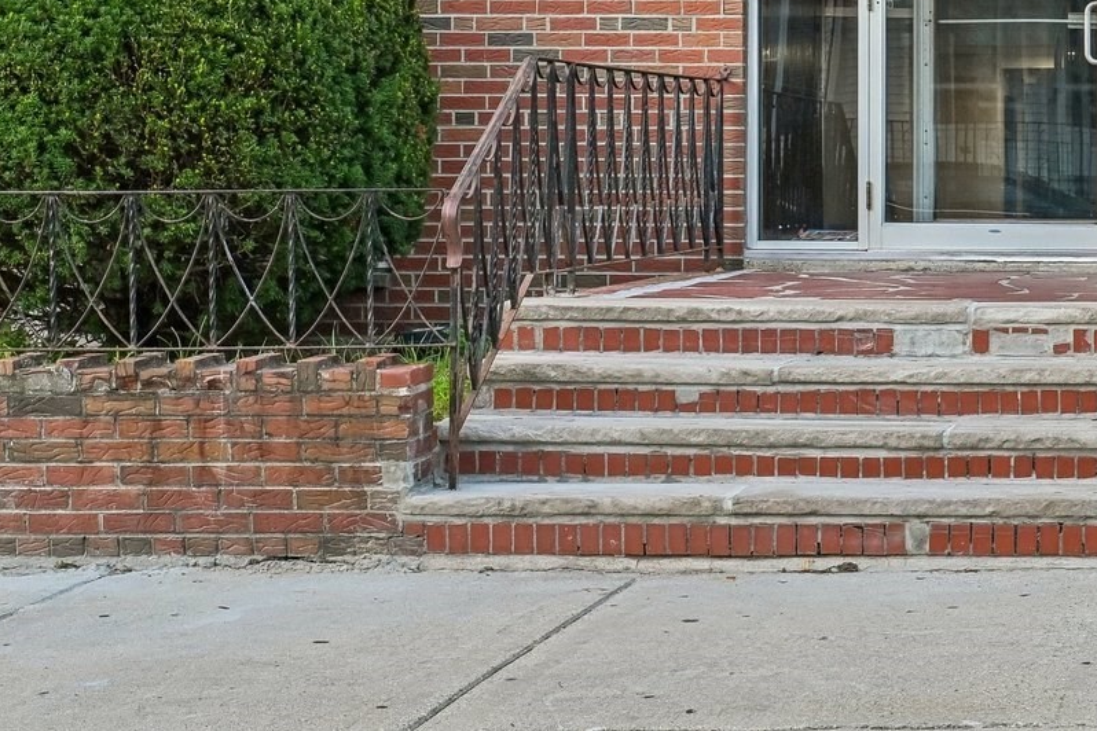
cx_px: 889
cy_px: -205
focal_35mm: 77
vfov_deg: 16.8
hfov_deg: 25.8
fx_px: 2346
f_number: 8
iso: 400
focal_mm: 30
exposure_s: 1/50
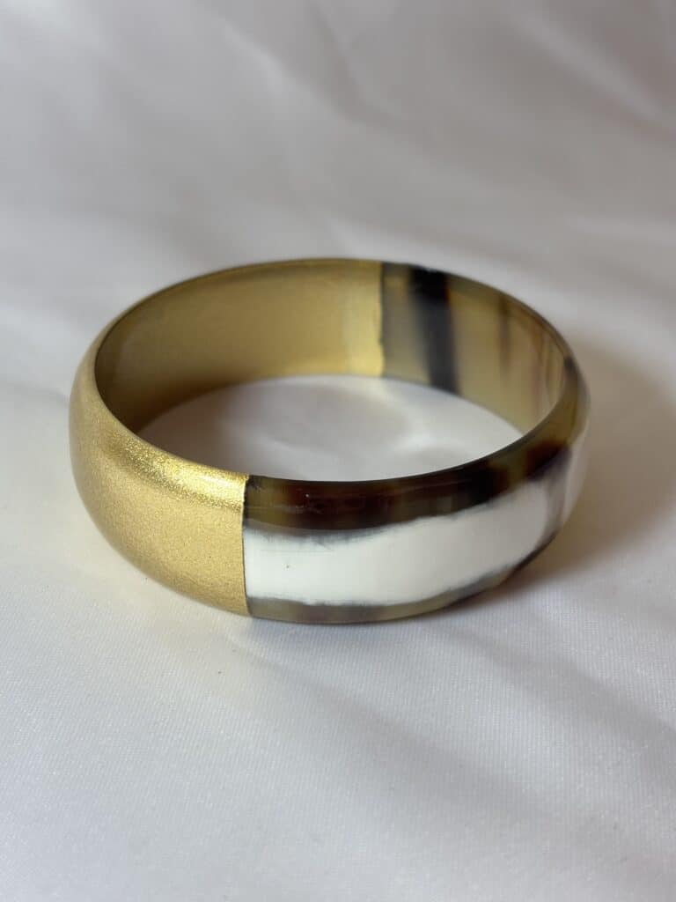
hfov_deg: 28.0
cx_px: 338
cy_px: 451
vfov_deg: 36.8
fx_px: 1354
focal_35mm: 52
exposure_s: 1/132
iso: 25
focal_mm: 5.96
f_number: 1.6
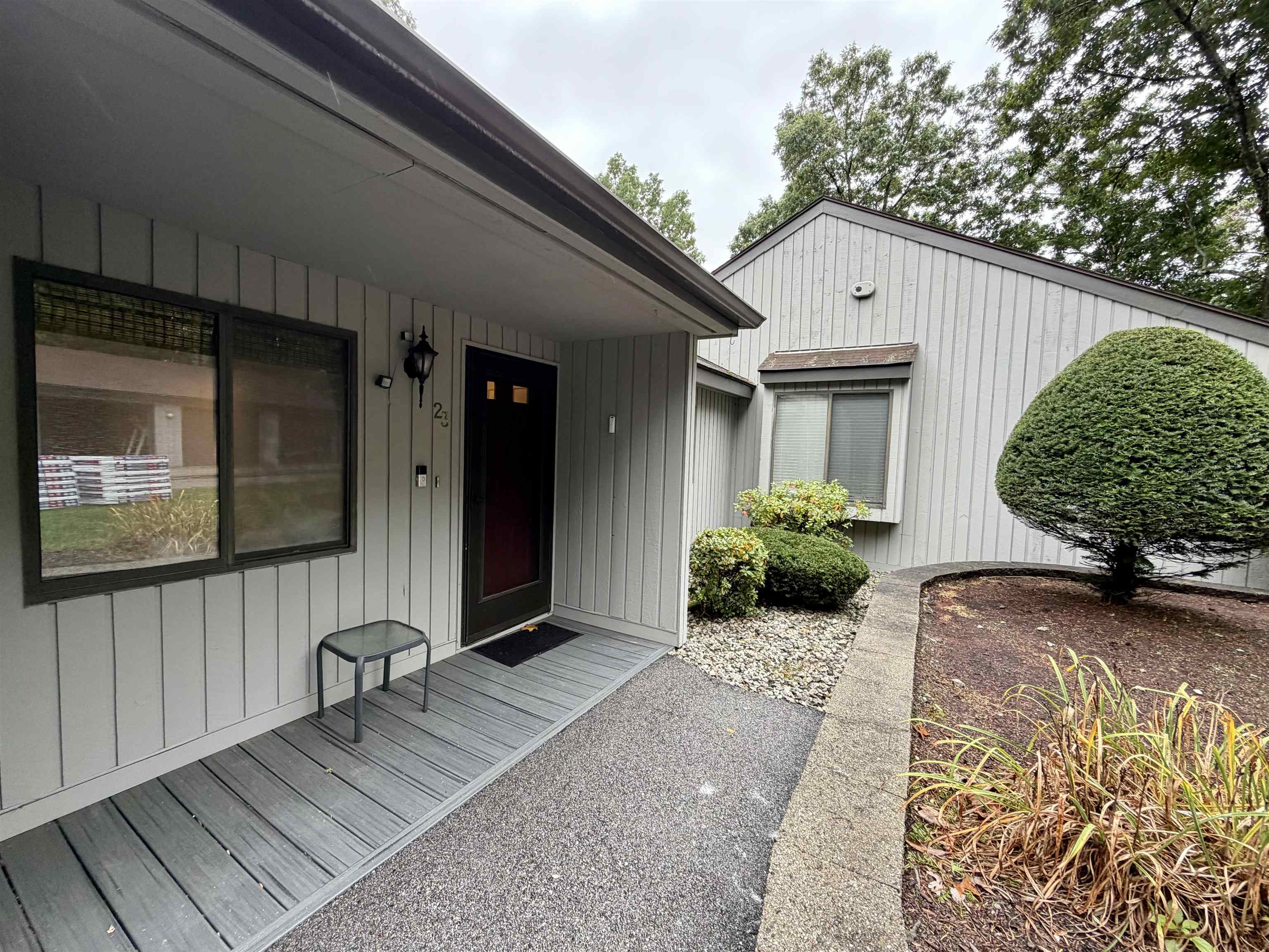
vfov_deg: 85.7
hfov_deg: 102.1
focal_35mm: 14
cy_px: 476
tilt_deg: -2.9
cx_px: 634
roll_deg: -1.5
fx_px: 513
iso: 160
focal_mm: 2.22
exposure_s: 1/121
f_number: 2.2
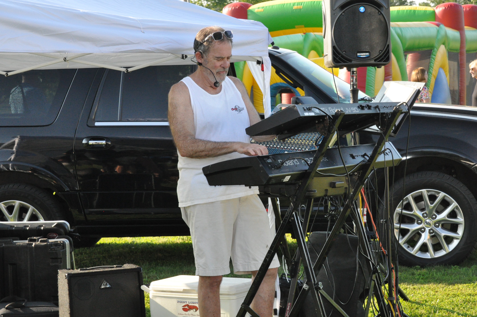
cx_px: 238
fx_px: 1350
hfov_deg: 20.0
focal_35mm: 102
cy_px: 158
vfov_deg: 13.4
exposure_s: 1/200
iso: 1600
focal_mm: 68
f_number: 11
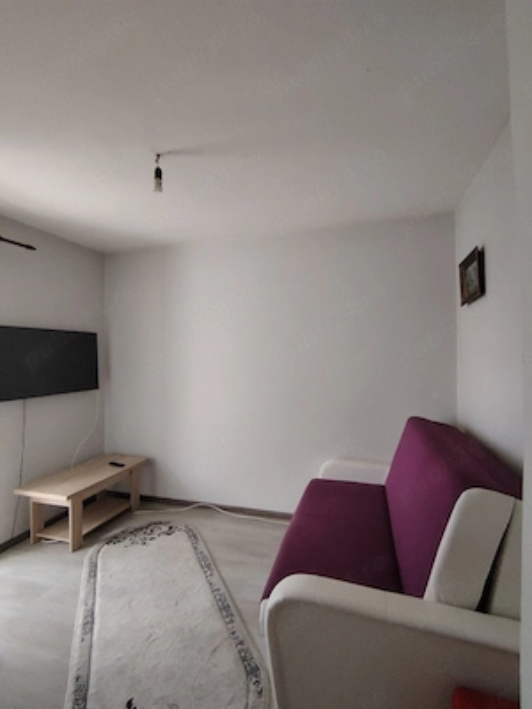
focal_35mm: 16
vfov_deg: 94.5
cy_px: 354
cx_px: 266
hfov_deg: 78.1
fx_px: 328
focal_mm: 1.42
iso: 455
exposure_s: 1/50
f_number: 2.2
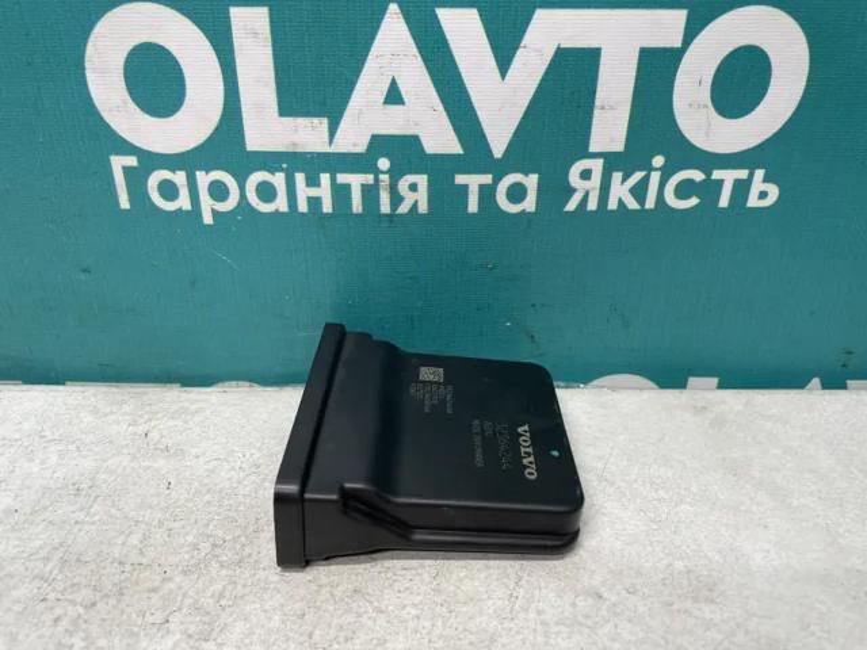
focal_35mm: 26
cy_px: 325
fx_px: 651
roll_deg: +1.0
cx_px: 434
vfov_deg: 53.1
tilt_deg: -28.5
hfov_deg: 67.3
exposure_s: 1/100
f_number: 1.6
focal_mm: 4.2
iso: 125
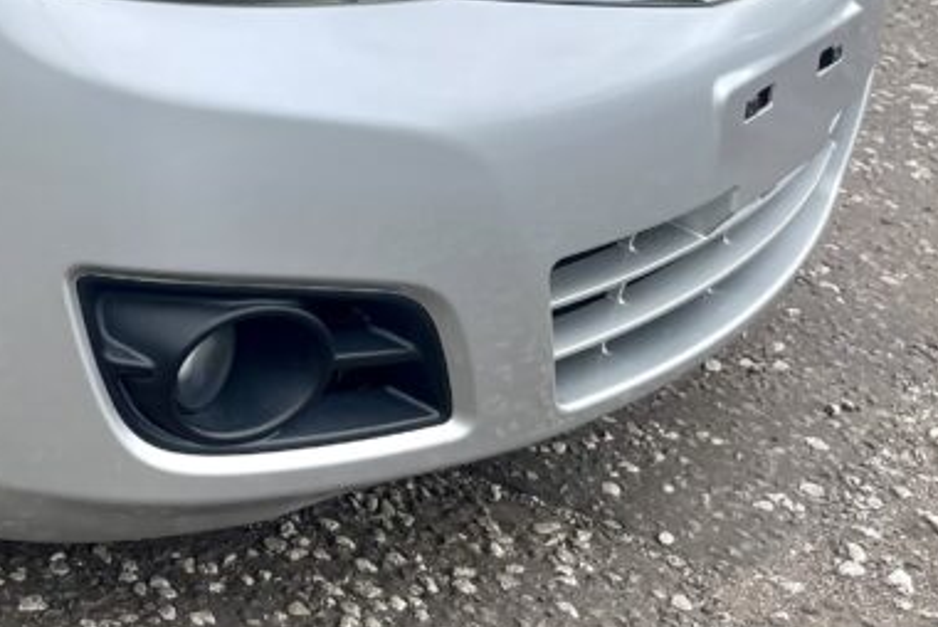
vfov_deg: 18.4
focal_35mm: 70
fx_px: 1825
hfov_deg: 24.9
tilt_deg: -14.2
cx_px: -294
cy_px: -131
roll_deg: +1.0
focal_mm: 5.1
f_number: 1.6
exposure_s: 1/2247
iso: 32
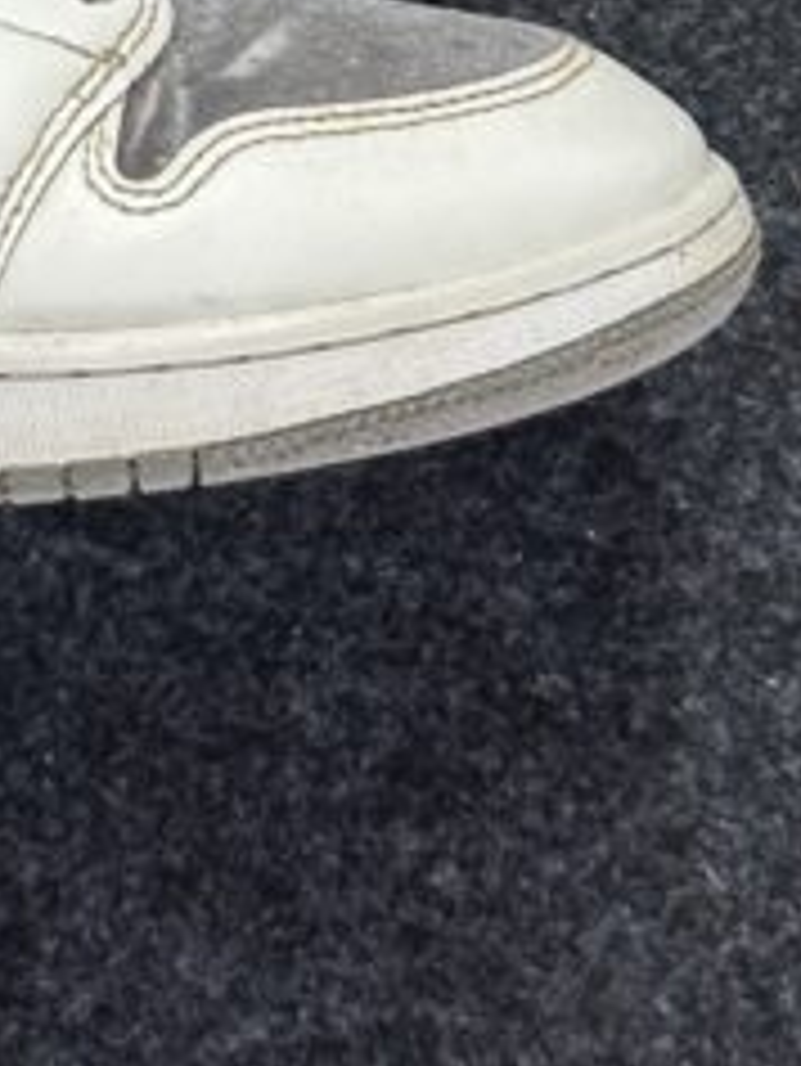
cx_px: -216
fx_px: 4994
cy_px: -551
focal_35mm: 162
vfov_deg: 11.7
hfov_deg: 9.0
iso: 160
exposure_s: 1/50
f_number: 1.78
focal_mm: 6.86
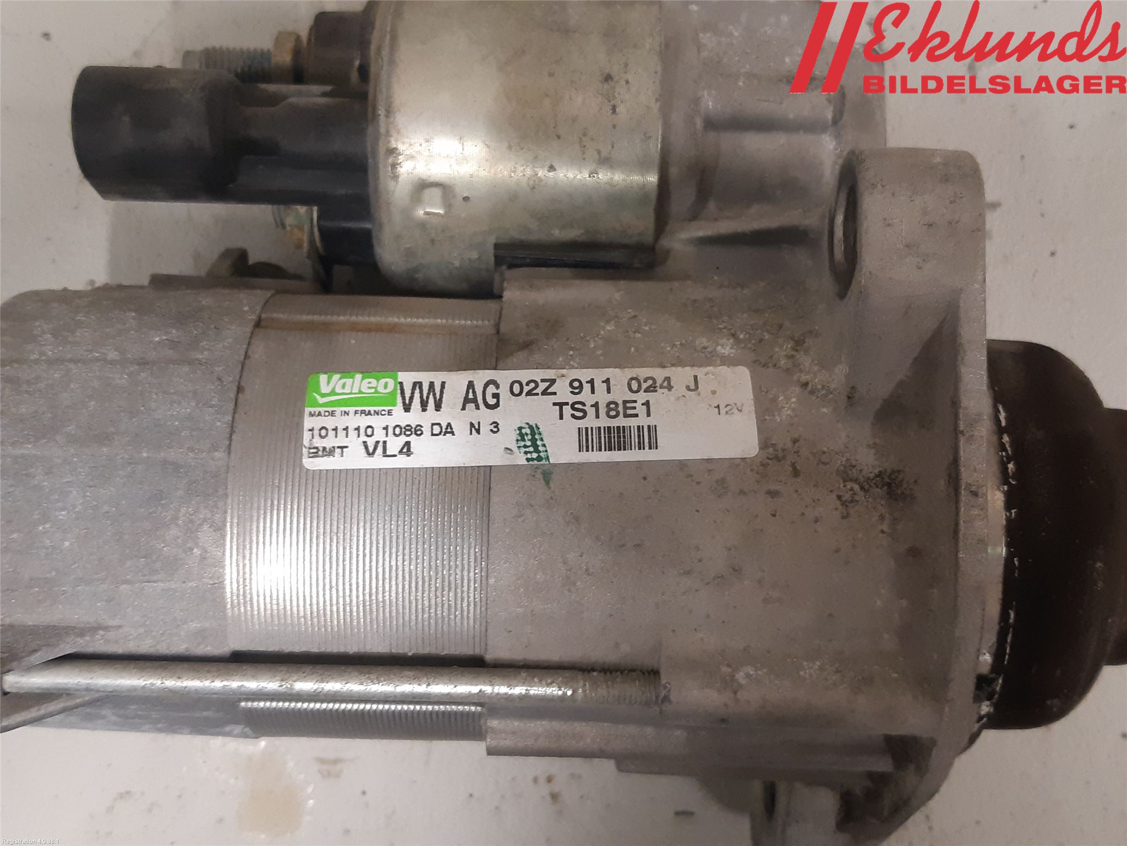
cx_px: 564
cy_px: 423
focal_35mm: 26
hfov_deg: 67.3
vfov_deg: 53.1
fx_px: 846
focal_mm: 3.93
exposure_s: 1/50
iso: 250
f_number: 1.7
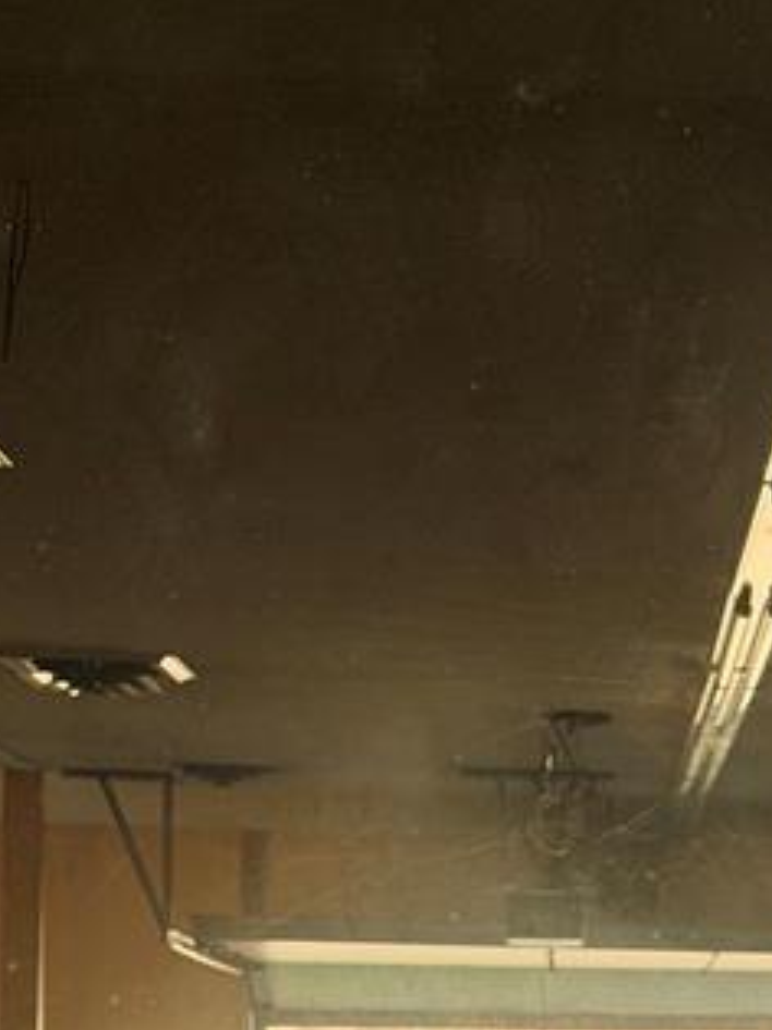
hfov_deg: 12.5
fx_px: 3481
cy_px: 1122
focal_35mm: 117
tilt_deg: -1.6
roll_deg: -1.9
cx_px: 707
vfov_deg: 16.4
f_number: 1.78
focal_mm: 6.76
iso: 64
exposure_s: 1/349
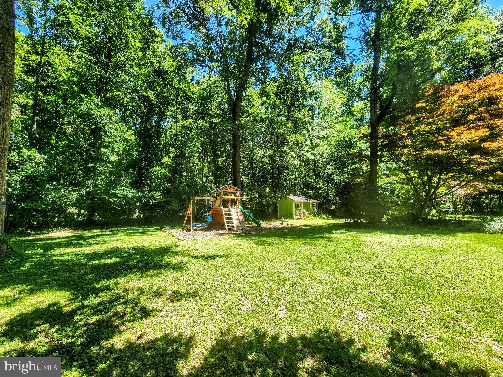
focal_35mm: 13
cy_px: 188
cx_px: 252
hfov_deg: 106.2
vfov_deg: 89.9
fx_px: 189
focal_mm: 2.2
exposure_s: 1/303
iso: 50
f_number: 2.2
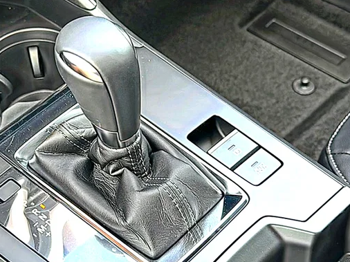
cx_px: 145
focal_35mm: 54
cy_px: 172
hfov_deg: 35.5
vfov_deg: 26.9
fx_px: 546
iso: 64
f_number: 1.78
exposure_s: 1/50
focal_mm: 6.86
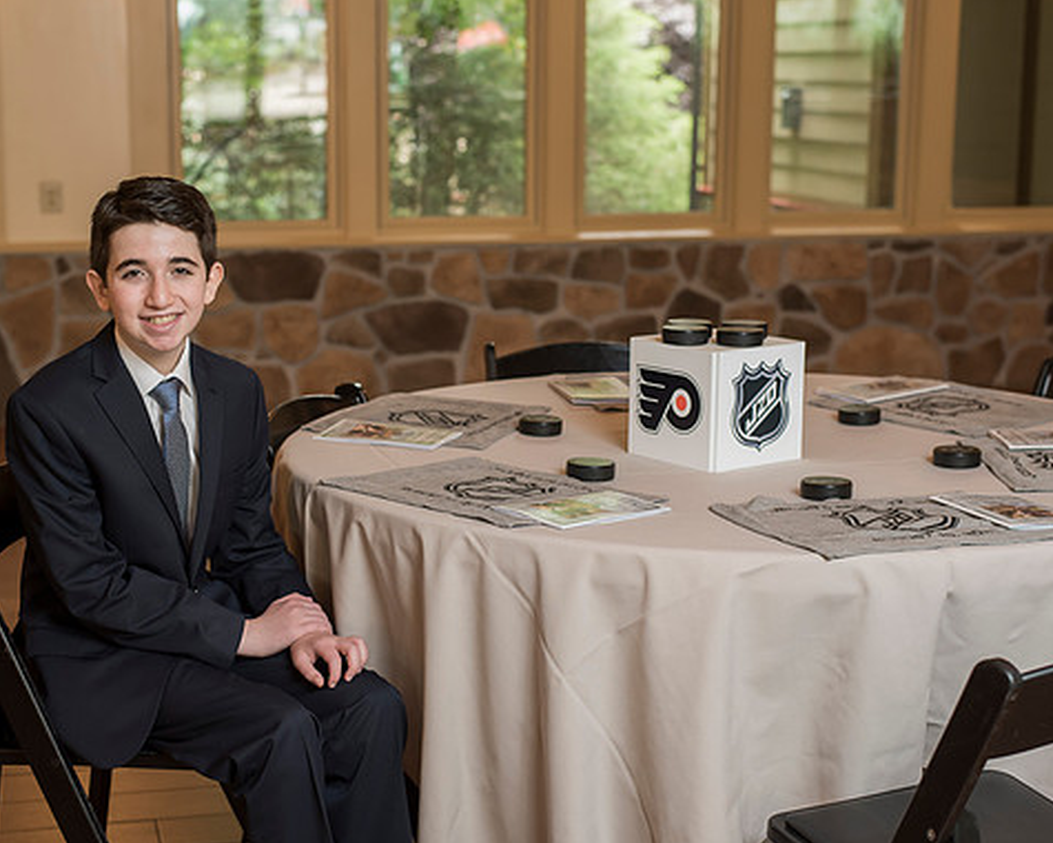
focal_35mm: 59
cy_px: 412
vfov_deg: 25.8
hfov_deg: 31.9
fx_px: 1839
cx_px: 462
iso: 1000
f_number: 3.5
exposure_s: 1/80
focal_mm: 50
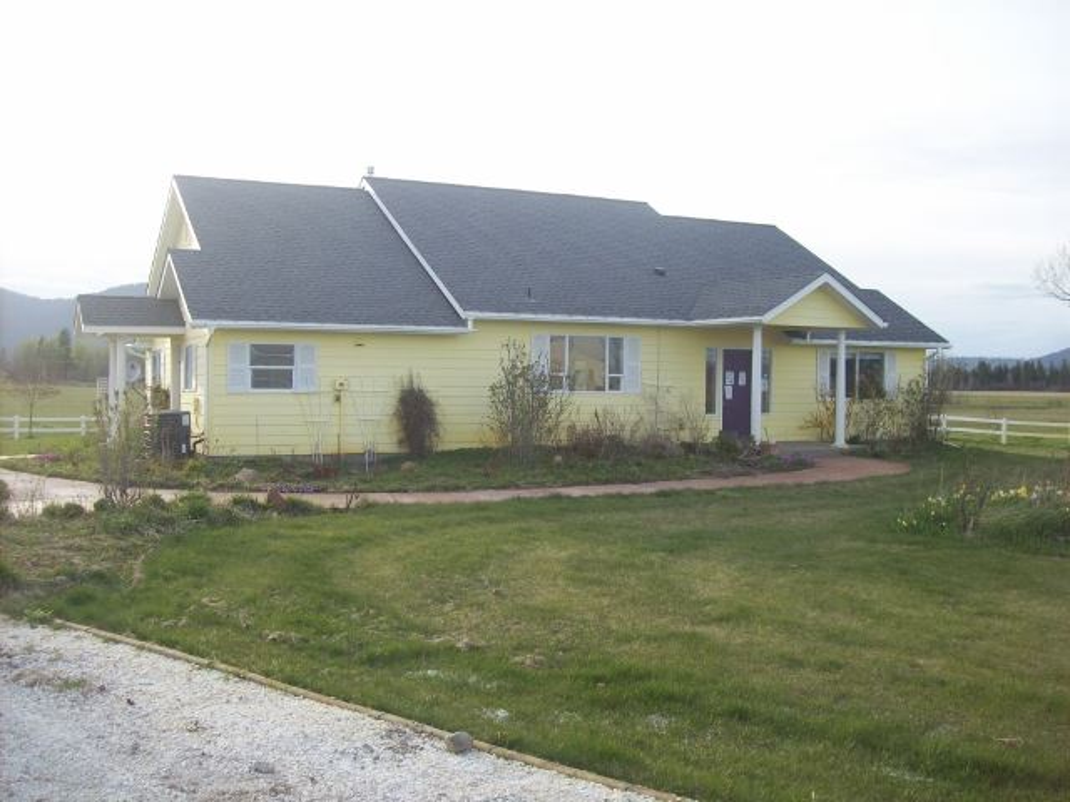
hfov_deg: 51.4
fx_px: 1113
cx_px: 535
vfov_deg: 39.7
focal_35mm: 36
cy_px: 401
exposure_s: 1/384
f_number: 2.7
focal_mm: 6
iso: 80
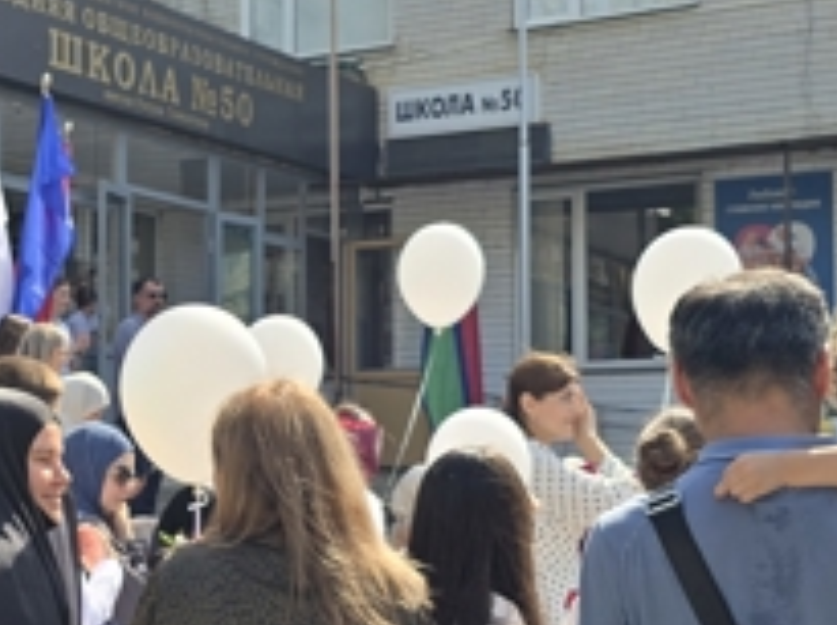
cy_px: 372
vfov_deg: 19.6
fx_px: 1810
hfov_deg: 24.9
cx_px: 10
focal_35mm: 75
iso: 12
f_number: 1.7
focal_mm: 6.3
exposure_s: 1/607
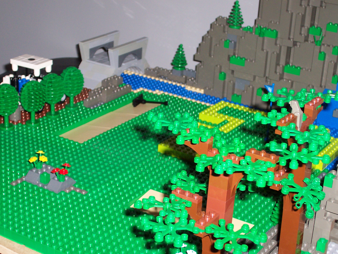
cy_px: 127
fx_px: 693
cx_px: 169
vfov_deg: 20.7
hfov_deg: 27.4
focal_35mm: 71
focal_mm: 10.8
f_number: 4
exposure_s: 1/90
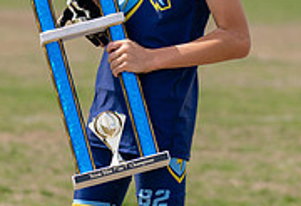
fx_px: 2603
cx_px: 153
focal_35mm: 309
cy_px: 44
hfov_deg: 6.6
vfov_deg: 4.5
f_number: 2.8
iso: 100
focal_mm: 83
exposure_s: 1/2000
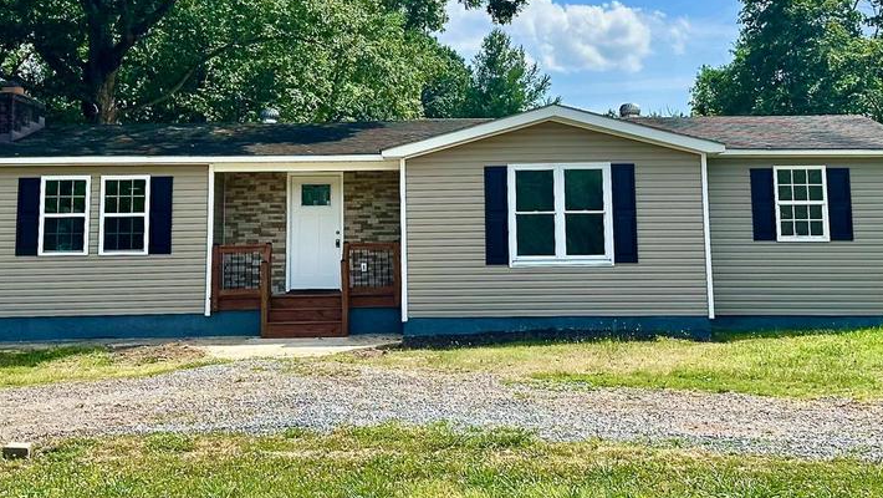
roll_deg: +0.7
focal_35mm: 53
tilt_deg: +7.3
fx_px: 1241
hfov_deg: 39.1
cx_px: 413
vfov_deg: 22.4
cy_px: 98
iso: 80
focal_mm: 6.86
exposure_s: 1/5263
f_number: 1.78
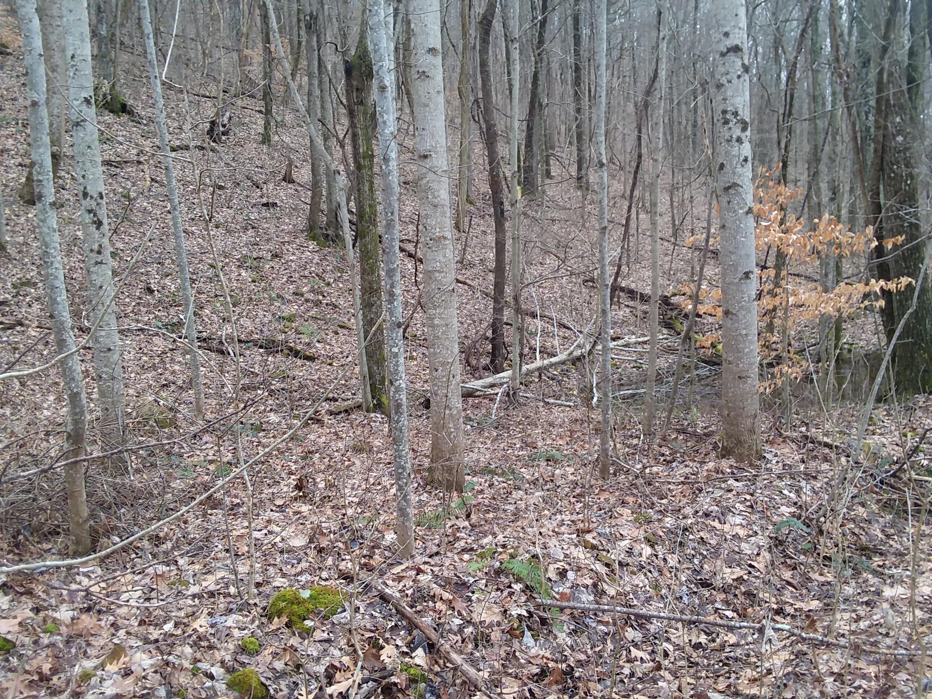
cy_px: 350
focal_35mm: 29
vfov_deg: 48.2
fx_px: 781
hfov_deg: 61.7
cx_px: 466
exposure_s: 1/120
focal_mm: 2.47
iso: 50
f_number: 1.9
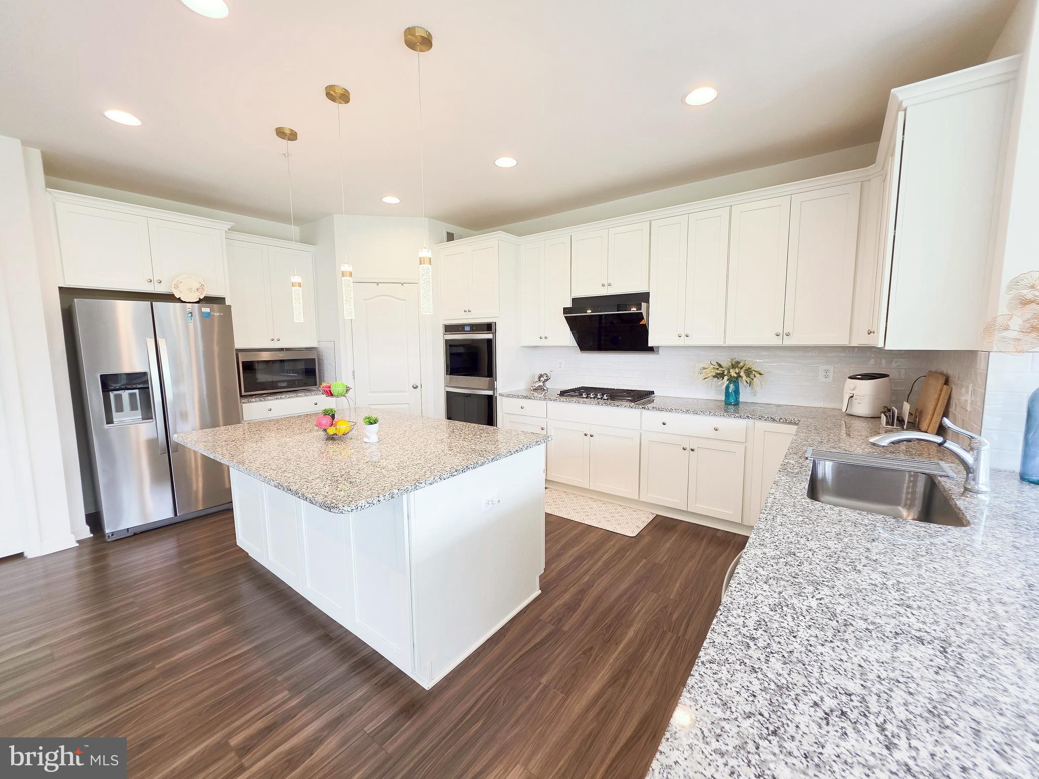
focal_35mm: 13
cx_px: 520
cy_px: 390
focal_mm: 2.2
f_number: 1.9
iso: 125
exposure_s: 1/120
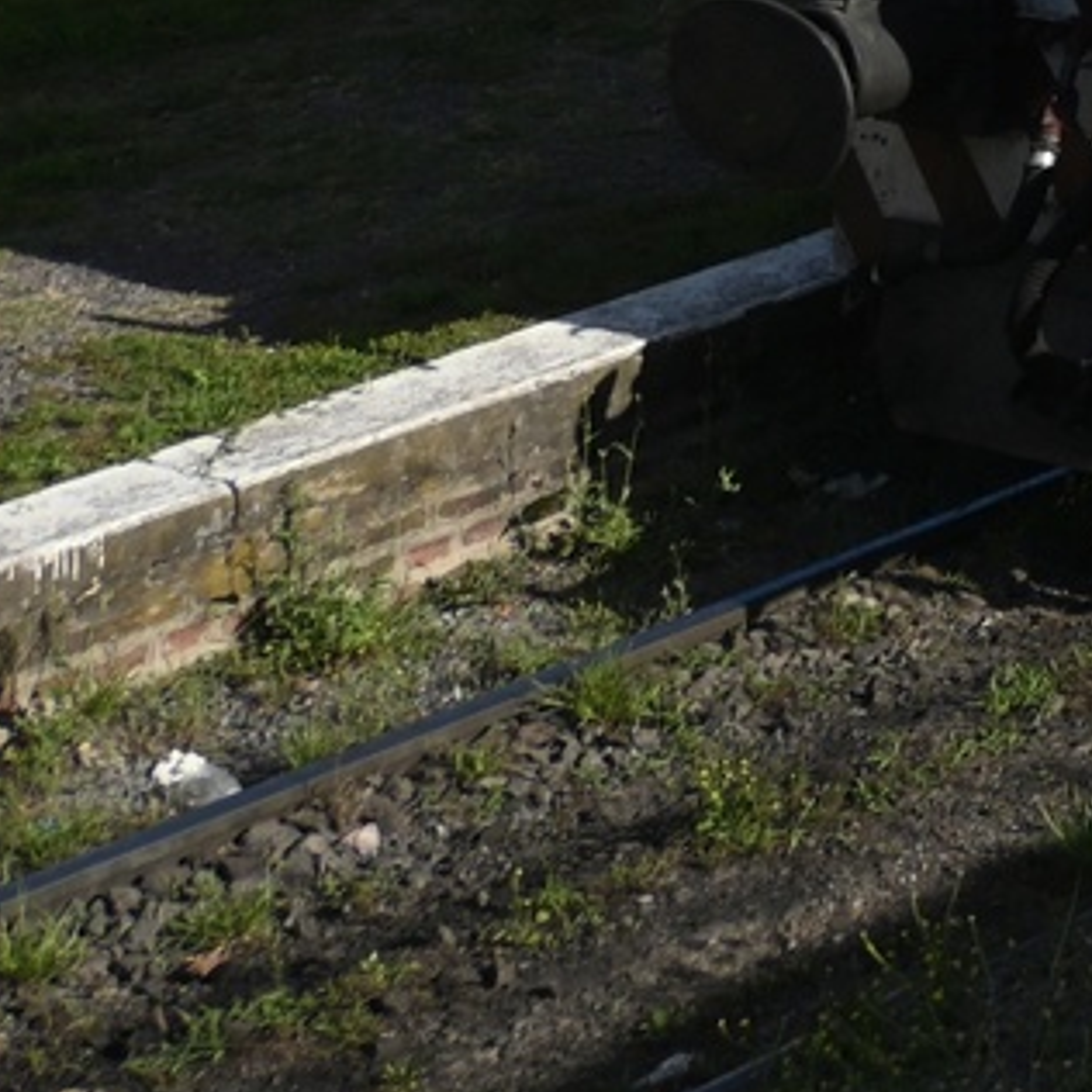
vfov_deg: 9.8
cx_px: 2879
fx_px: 5935
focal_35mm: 166
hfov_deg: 9.1
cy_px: -1082
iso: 100
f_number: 4
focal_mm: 21.5
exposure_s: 1/1250
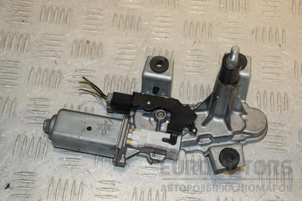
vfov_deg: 20.2
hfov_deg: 29.9
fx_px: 566
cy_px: 100
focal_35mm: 68
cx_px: 151
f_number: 9
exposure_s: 1/200
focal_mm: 45
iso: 800
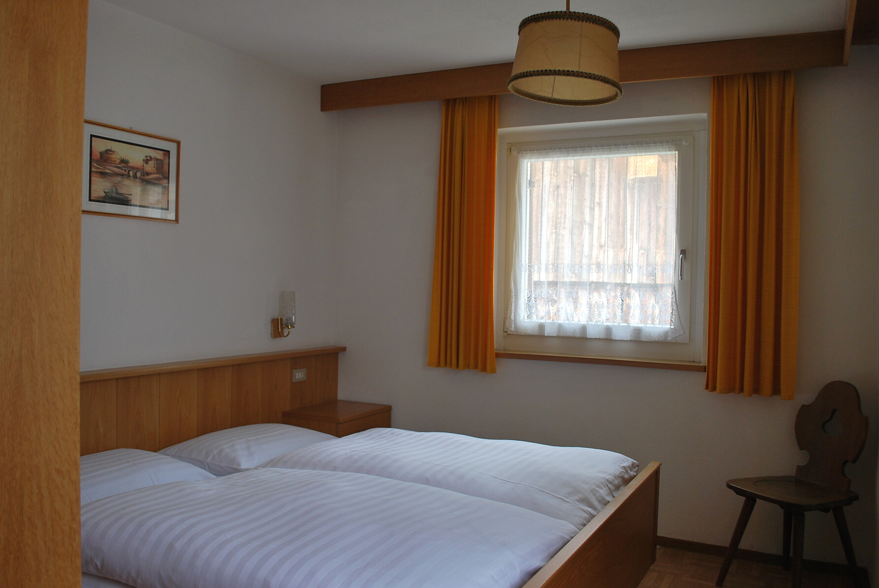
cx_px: 445
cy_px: 303
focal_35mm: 29
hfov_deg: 63.6
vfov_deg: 45.1
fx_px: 709
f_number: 4
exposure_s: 1/60
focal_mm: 18
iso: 200
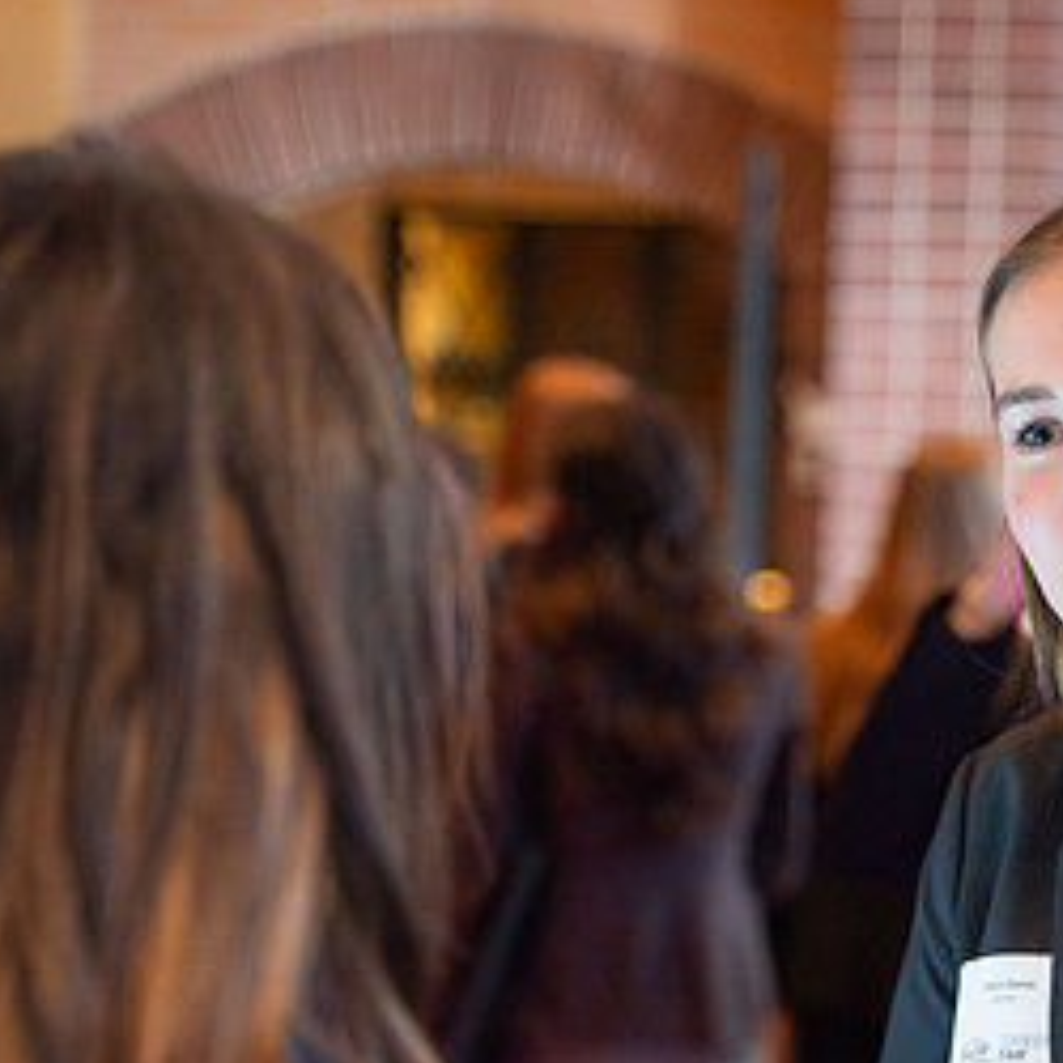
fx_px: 4308
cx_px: 872
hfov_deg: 14.0
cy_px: 770
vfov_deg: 14.0
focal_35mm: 124
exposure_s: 1/200
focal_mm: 63
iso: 2000
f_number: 2.8
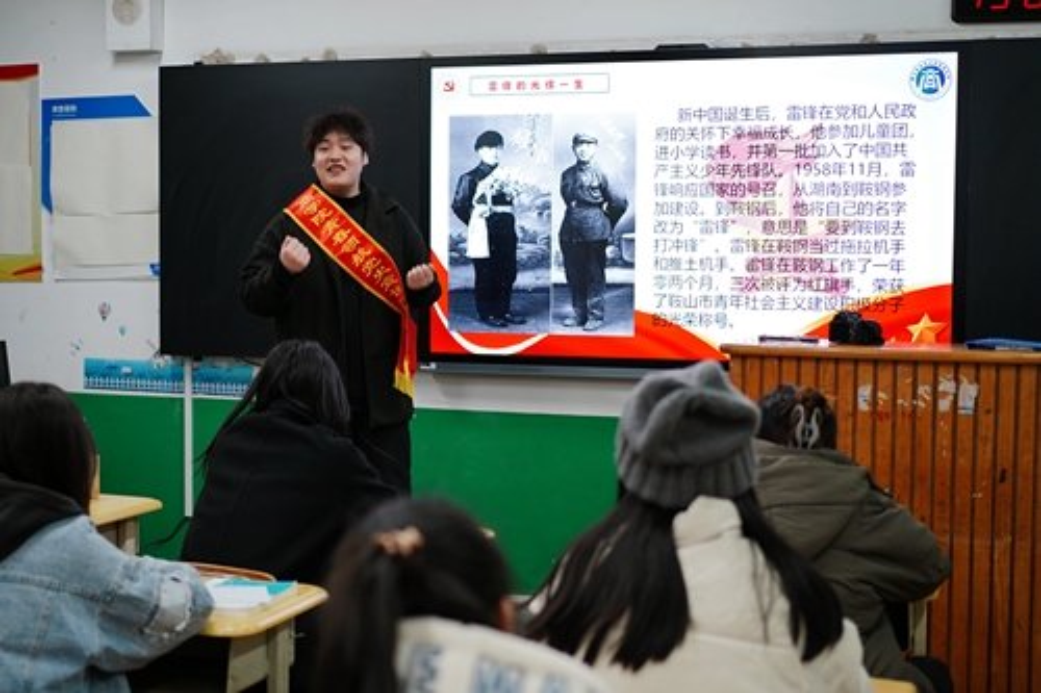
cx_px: 520
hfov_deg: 38.2
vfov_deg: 26.0
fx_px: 1503
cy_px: 346
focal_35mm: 52
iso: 250
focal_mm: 35
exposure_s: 1/100
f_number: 1.8
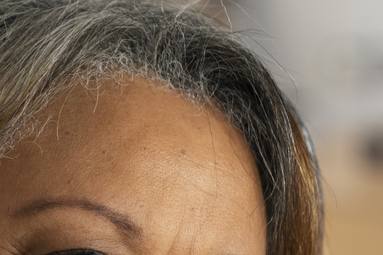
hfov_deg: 8.5
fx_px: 2574
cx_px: 193
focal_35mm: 242
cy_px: 482
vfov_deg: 5.6
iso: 640
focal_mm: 63
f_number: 3.2
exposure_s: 1/125
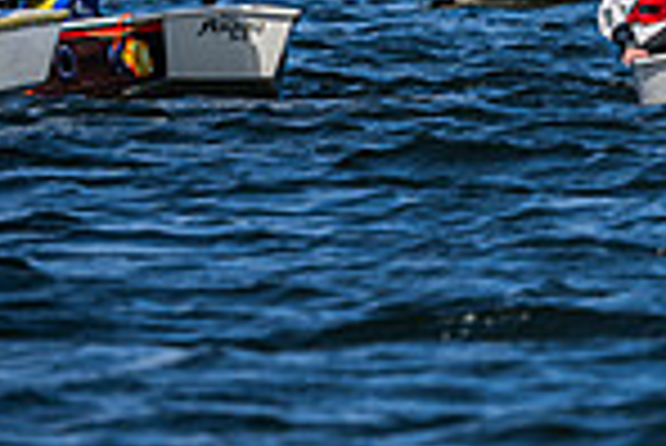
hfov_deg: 2.1
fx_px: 18370
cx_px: 1291
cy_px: -396
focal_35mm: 992
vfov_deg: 1.4
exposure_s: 1/1250
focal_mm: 240
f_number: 9
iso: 320
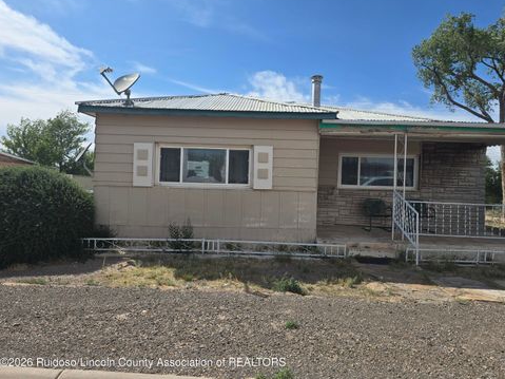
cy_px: 182
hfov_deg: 71.6
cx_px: 263
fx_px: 350
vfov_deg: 56.8
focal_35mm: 24
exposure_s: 1/1033
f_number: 1.7
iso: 12
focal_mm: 6.3
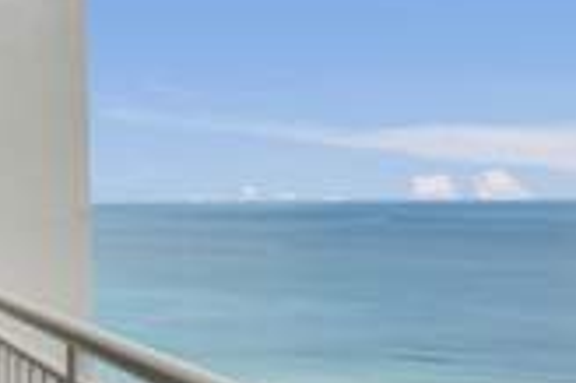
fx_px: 655
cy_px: 258
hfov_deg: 31.2
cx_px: -239
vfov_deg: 32.3
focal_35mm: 41
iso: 1250
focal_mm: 14
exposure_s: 1/500
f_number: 13
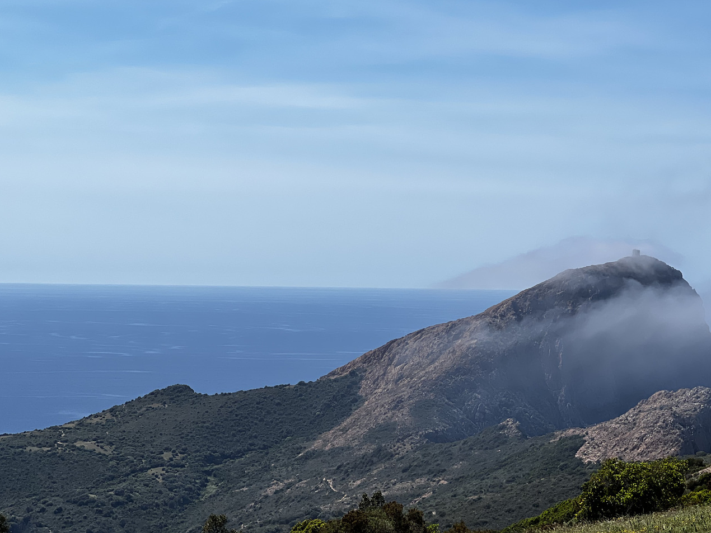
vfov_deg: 15.2
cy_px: 319
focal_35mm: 97
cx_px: 414
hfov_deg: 20.2
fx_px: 1993
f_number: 2.8
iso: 32
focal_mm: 9
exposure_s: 1/1393
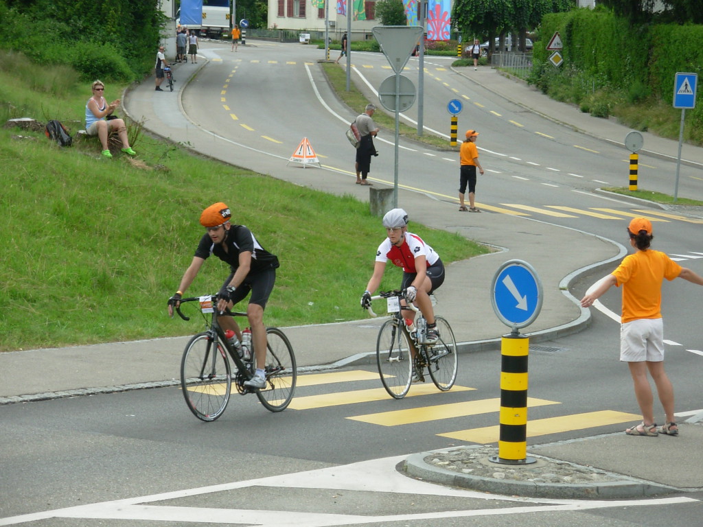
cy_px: 264
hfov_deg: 16.1
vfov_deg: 12.1
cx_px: 352
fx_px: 2478
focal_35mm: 122
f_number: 4.3
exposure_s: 1/406
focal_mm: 20.2
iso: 50
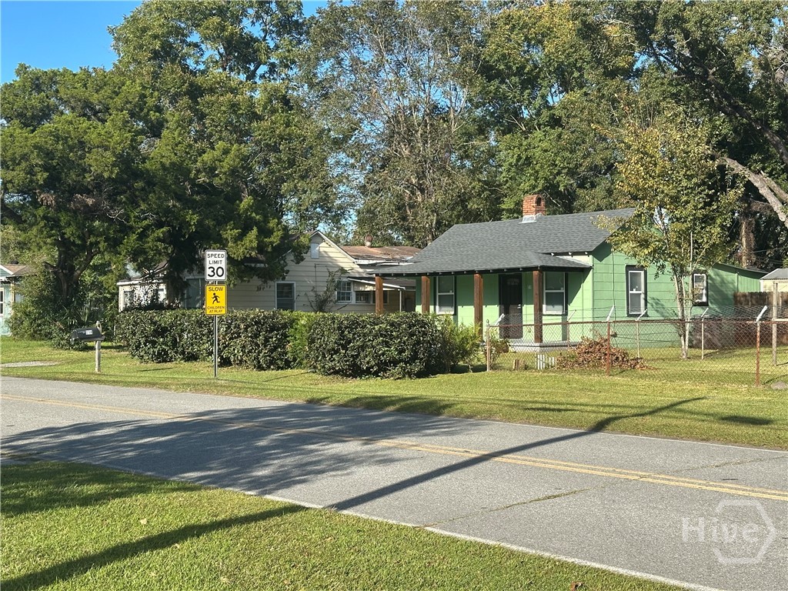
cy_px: 296
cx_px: 394
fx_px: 1093
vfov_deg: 30.3
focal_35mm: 48
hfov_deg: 39.7
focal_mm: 6.86
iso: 64
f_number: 1.78
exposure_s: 1/2252
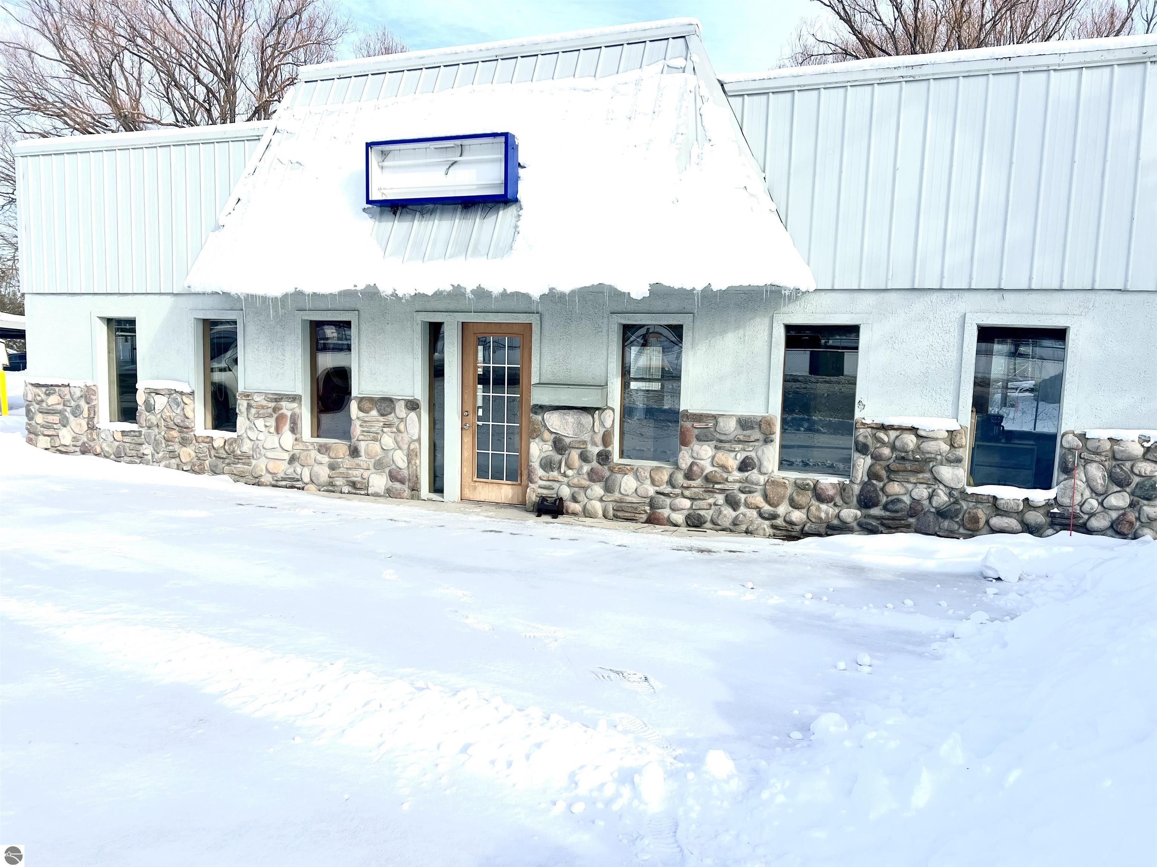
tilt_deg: -5.6
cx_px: 578
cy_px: 434
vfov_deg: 53.1
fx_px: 869
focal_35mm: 26
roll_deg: -0.6
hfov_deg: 67.3
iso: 50
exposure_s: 1/5882
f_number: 1.5
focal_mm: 5.7
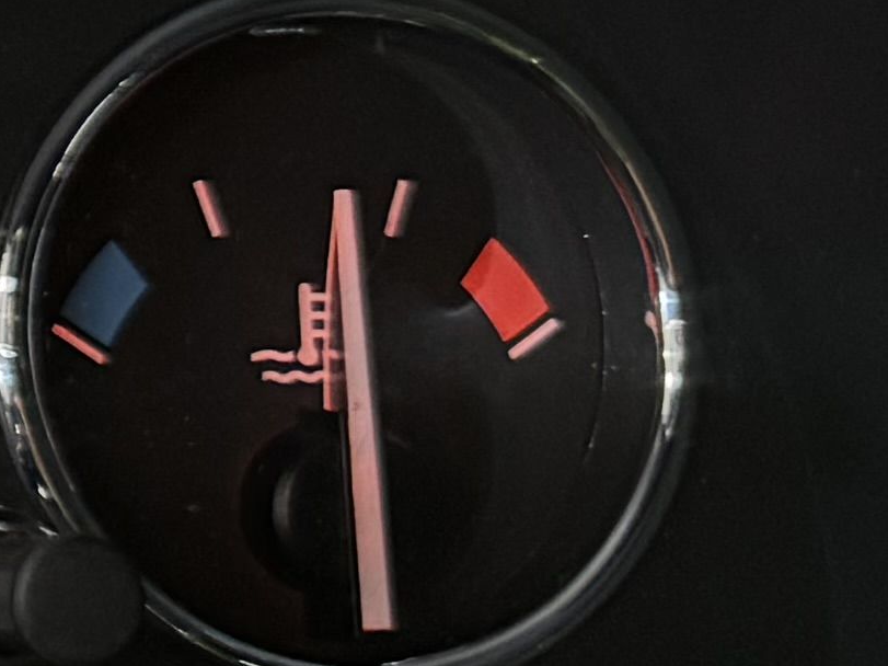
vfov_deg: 8.7
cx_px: -1719
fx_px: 4335
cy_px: -26
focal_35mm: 169
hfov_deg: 9.4
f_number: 1.78
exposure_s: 1/50
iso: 500
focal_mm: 6.76
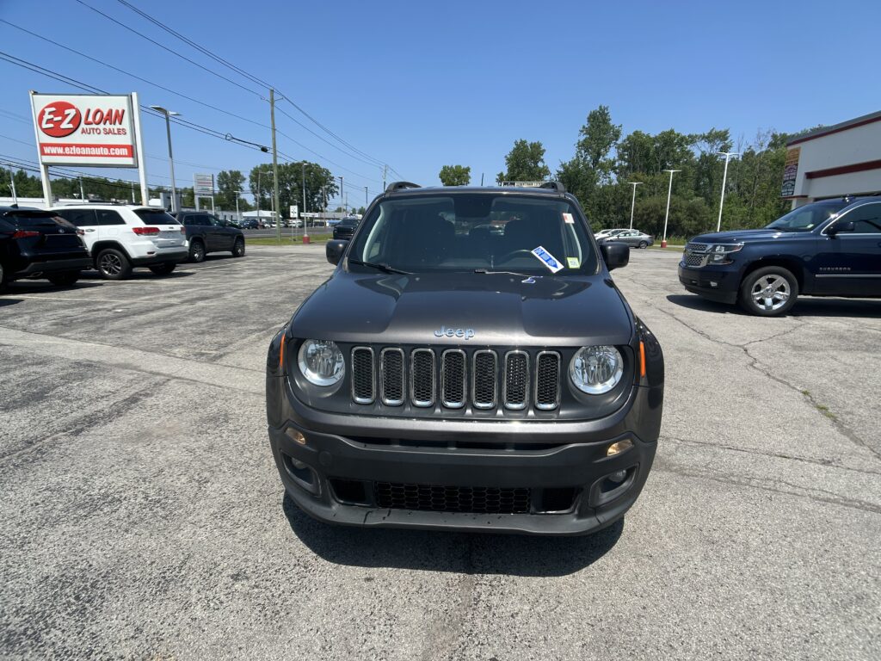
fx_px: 662
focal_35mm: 26
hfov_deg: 67.3
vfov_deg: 53.1
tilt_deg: -11.8
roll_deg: +0.4
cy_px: 330
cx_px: 440
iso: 50
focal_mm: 5.7
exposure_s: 1/3704
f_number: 1.5
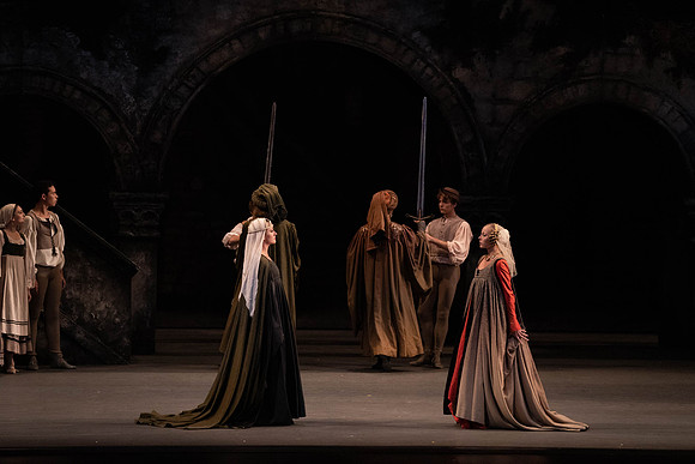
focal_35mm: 218
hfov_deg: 9.4
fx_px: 4209
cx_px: 348
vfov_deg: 6.3
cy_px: 232
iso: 6400
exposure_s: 1/320
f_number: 7.1
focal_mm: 218
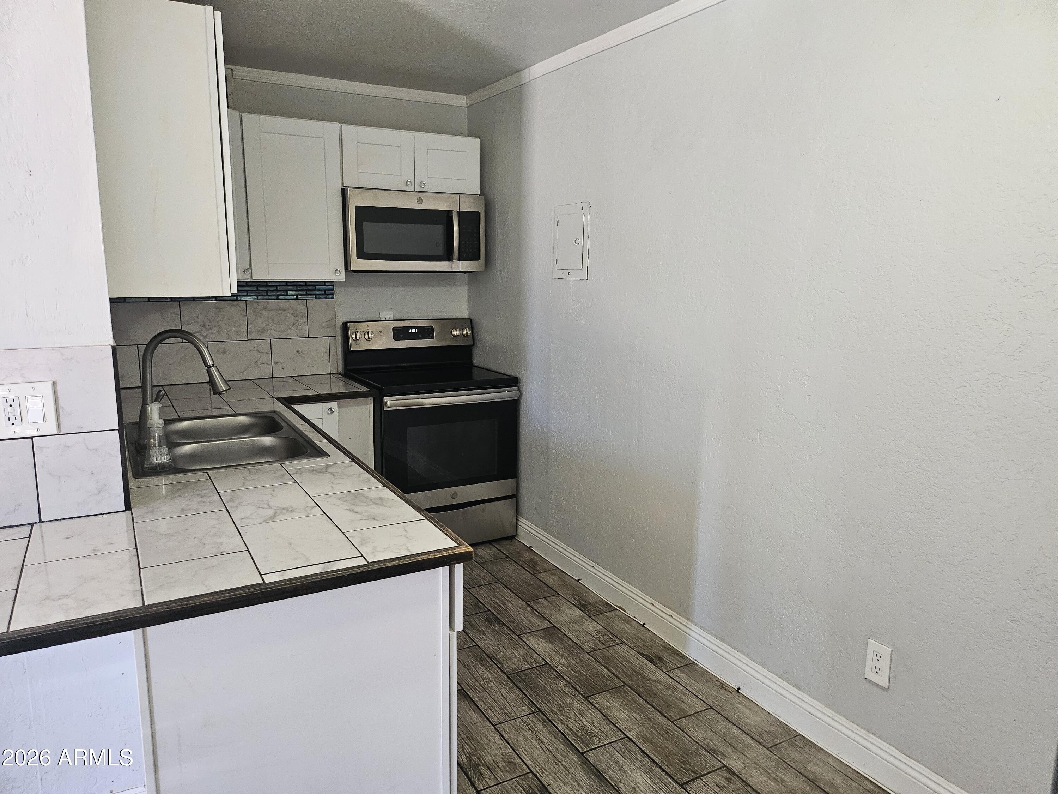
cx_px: 529
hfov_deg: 71.6
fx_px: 734
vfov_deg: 56.8
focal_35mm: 24
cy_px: 397
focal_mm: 5
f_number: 1.8
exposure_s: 1/120
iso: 640
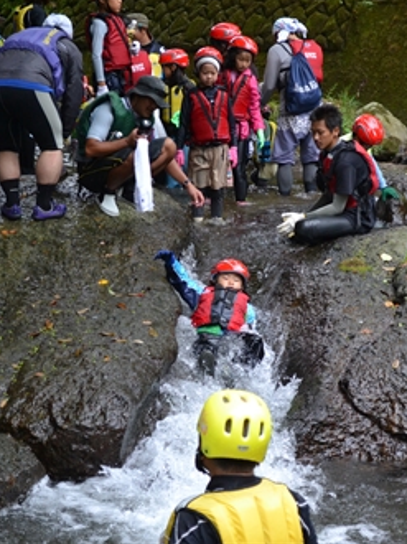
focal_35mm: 105
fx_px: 1648
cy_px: 271
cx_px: 297
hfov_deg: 14.0
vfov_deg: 18.7
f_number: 5.3
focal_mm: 48
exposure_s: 1/500
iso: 1100
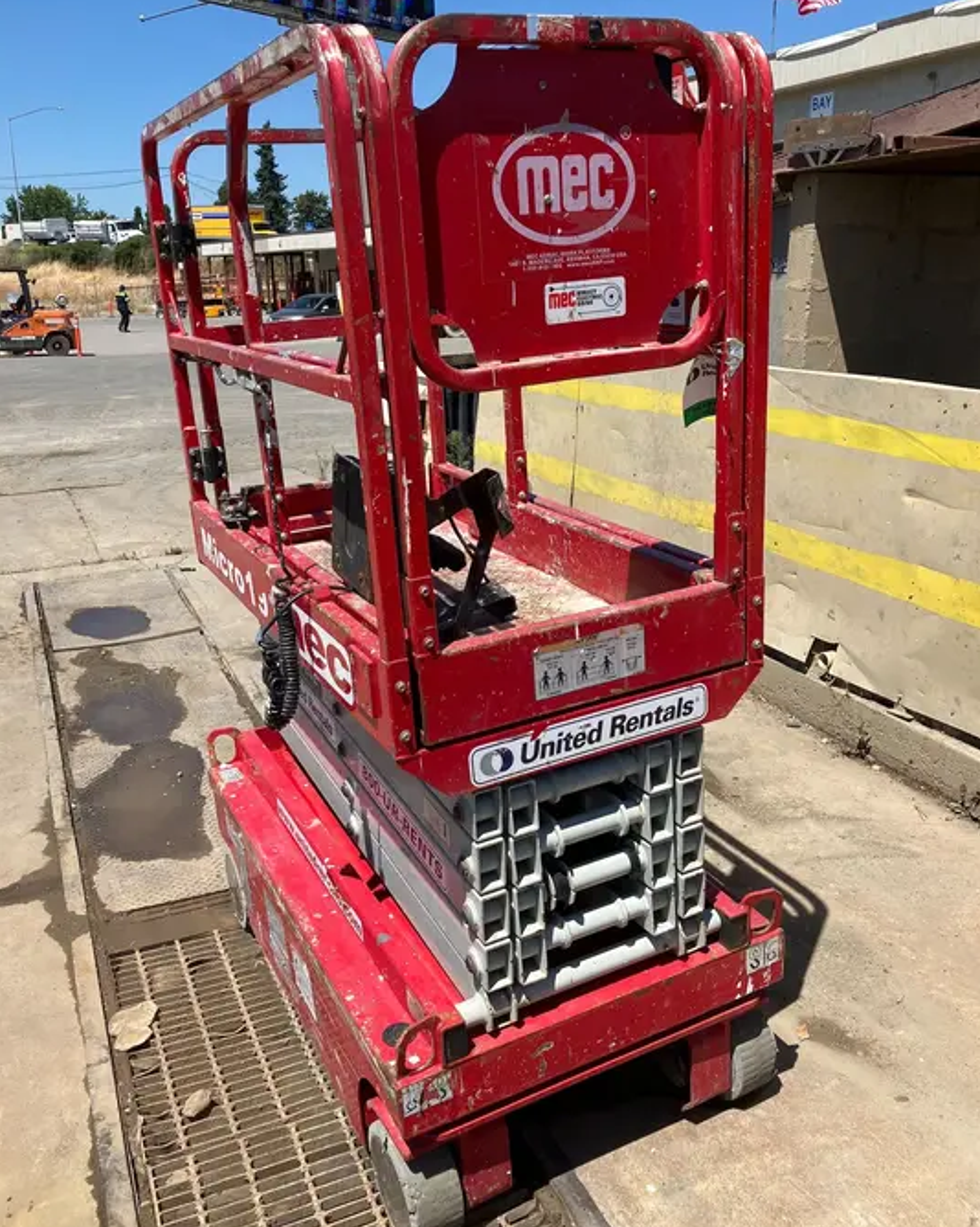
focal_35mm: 30
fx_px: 1088
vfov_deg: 58.8
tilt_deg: -16.2
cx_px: 503
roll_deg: +0.6
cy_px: 605
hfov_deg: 48.5
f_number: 1.8
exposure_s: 1/1736
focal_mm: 3.99
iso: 32
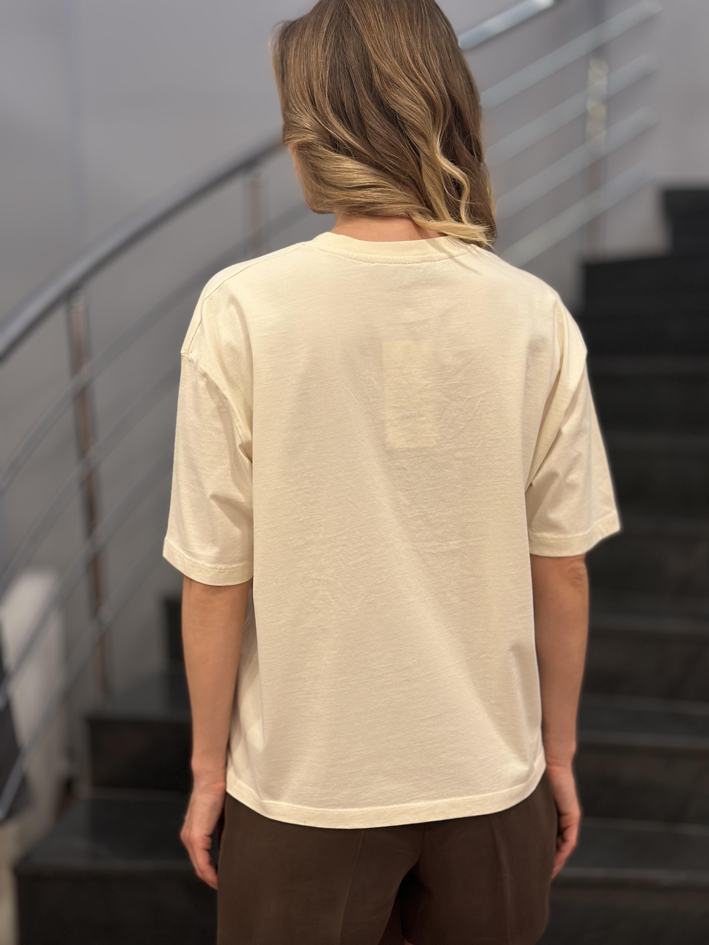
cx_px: 354
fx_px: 1311
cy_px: 472
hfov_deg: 30.3
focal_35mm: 48
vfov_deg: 39.7
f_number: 1.78
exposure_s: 1/50
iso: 64
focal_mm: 6.86
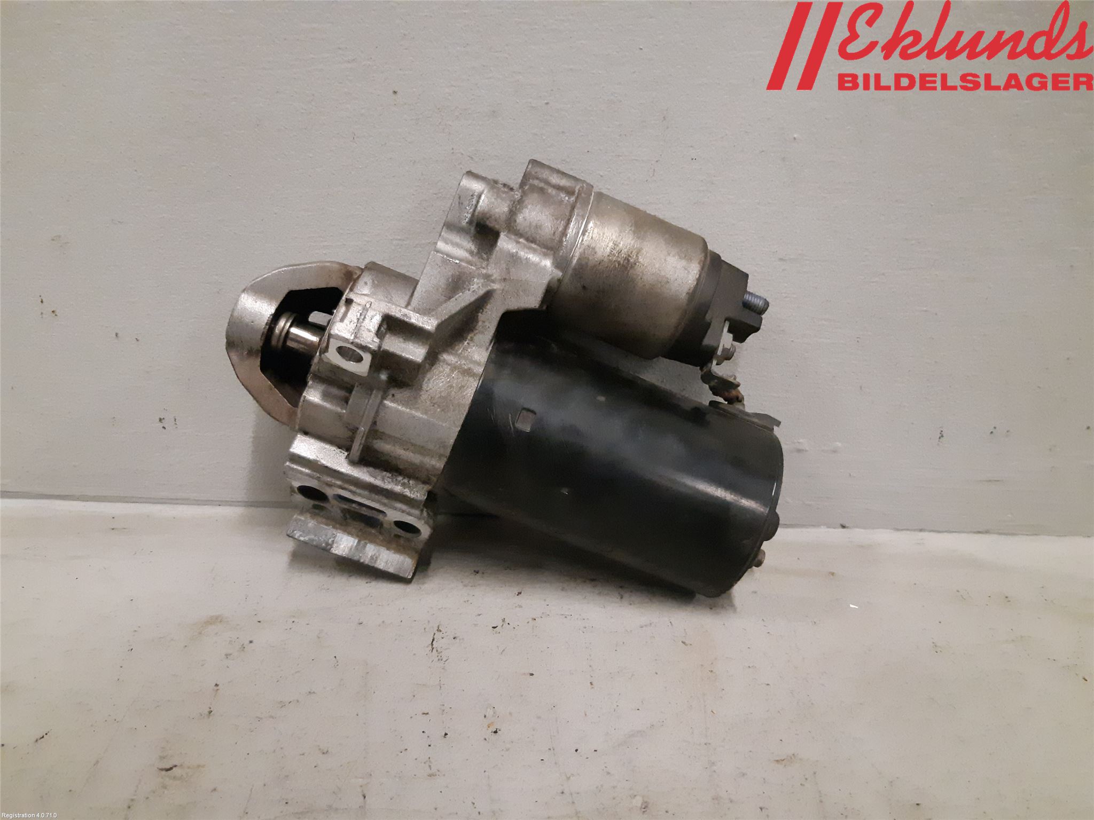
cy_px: 410
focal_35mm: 26
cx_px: 547
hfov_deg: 67.3
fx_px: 822
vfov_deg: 53.1
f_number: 1.7
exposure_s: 1/199
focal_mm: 3.93
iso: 800
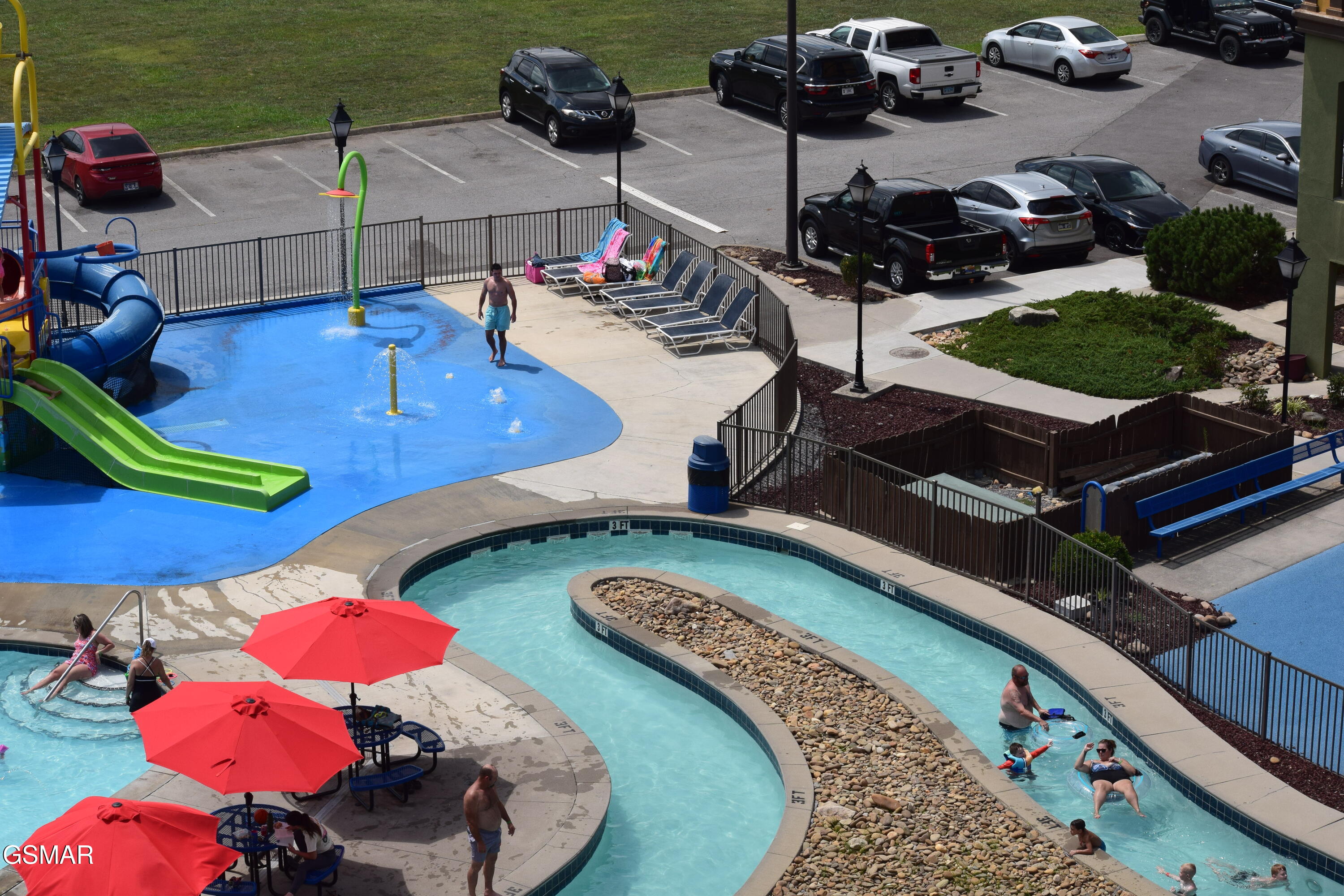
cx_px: 672
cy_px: 448
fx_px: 3080
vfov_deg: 16.6
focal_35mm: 82
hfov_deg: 24.6
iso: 360
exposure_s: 1/500
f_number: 11
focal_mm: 55
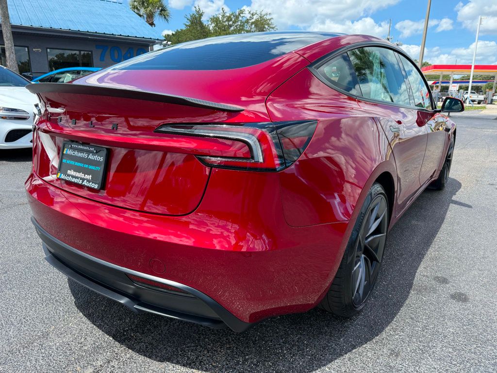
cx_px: 248
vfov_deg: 56.8
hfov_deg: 71.6
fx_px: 345
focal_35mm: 24
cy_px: 186
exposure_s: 1/2445
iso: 100
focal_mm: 6.76
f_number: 1.78
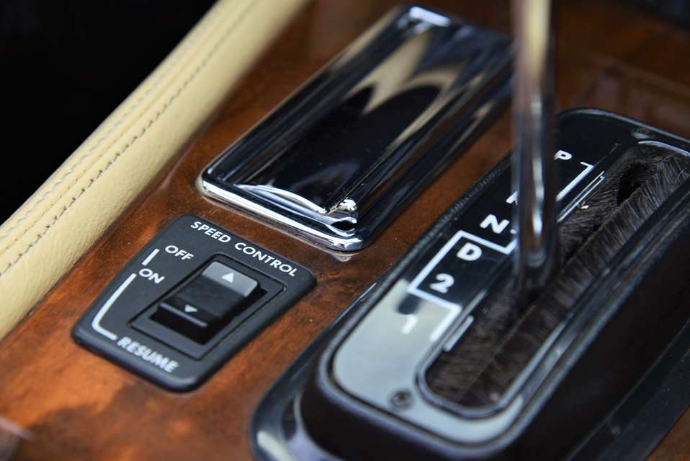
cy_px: 230
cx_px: 345
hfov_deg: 17.1
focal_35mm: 120
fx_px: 2300
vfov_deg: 11.4
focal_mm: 120
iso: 640
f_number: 6.3
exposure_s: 1/100
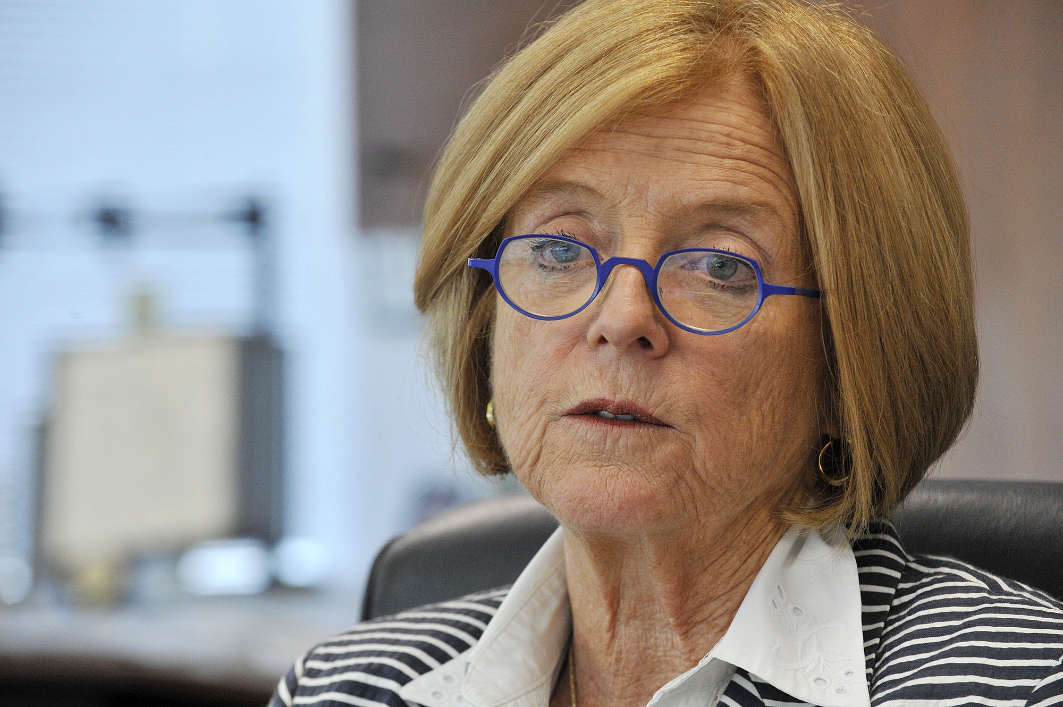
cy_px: 354
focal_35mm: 155
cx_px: 532
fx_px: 4573
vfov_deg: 8.8
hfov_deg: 13.3
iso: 3200
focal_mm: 155
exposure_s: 1/250
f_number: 4.5
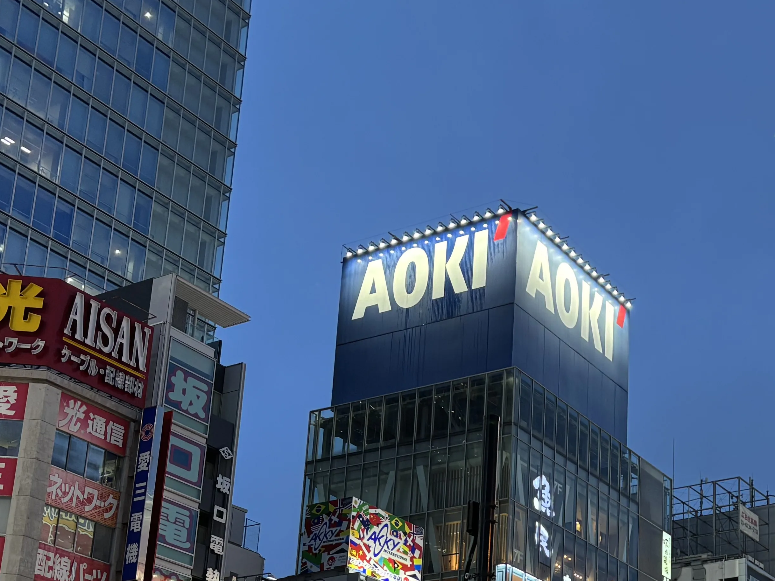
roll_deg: -1.4
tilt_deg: +15.3
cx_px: 643
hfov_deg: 30.7
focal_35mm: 61
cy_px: 589
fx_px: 1366
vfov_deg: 23.0
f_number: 1.6
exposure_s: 1/50
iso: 125
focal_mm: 5.96
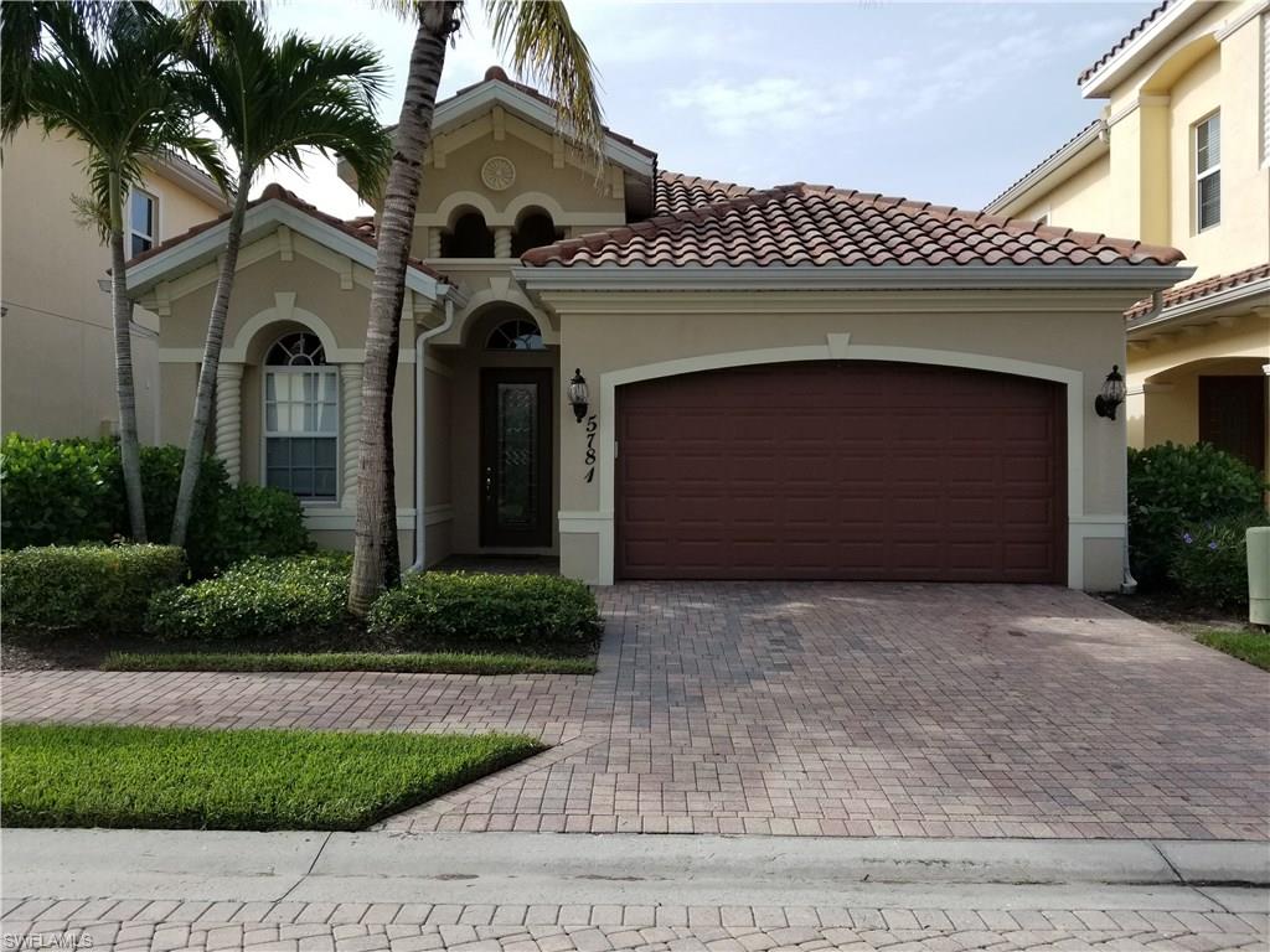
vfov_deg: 53.1
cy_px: 476
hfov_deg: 67.3
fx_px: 954
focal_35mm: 26
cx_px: 635
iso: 50
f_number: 1.7
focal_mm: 4.25
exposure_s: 1/1940
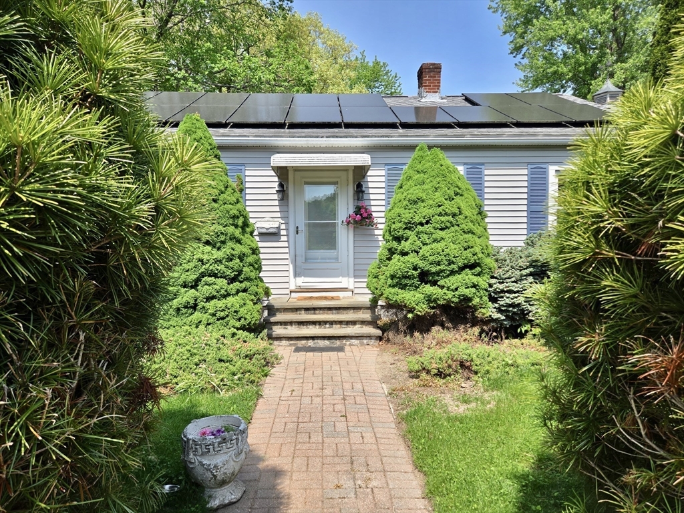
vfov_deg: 58.9
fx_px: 454
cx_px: 342
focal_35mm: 23
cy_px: 256
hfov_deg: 73.9
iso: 25
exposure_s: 1/1262
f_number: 1.8
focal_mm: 5.4
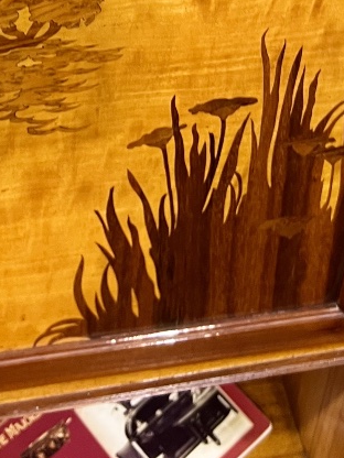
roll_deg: -2.4
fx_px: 994
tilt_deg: -32.0
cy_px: -187
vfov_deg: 22.3
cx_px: 154
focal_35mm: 75
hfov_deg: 19.6
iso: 200
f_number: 1.5
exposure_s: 1/50
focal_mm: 5.7
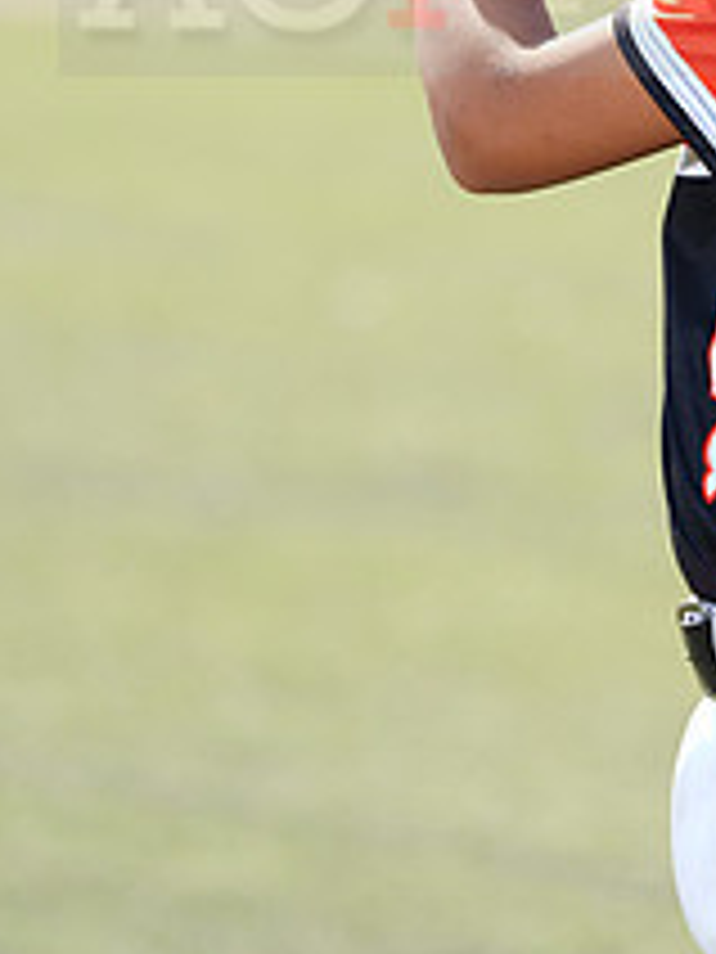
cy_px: -68
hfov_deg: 2.8
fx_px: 14506
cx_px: 862
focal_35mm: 526
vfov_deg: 3.8
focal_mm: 200
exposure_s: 1/250
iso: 64
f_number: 4.5
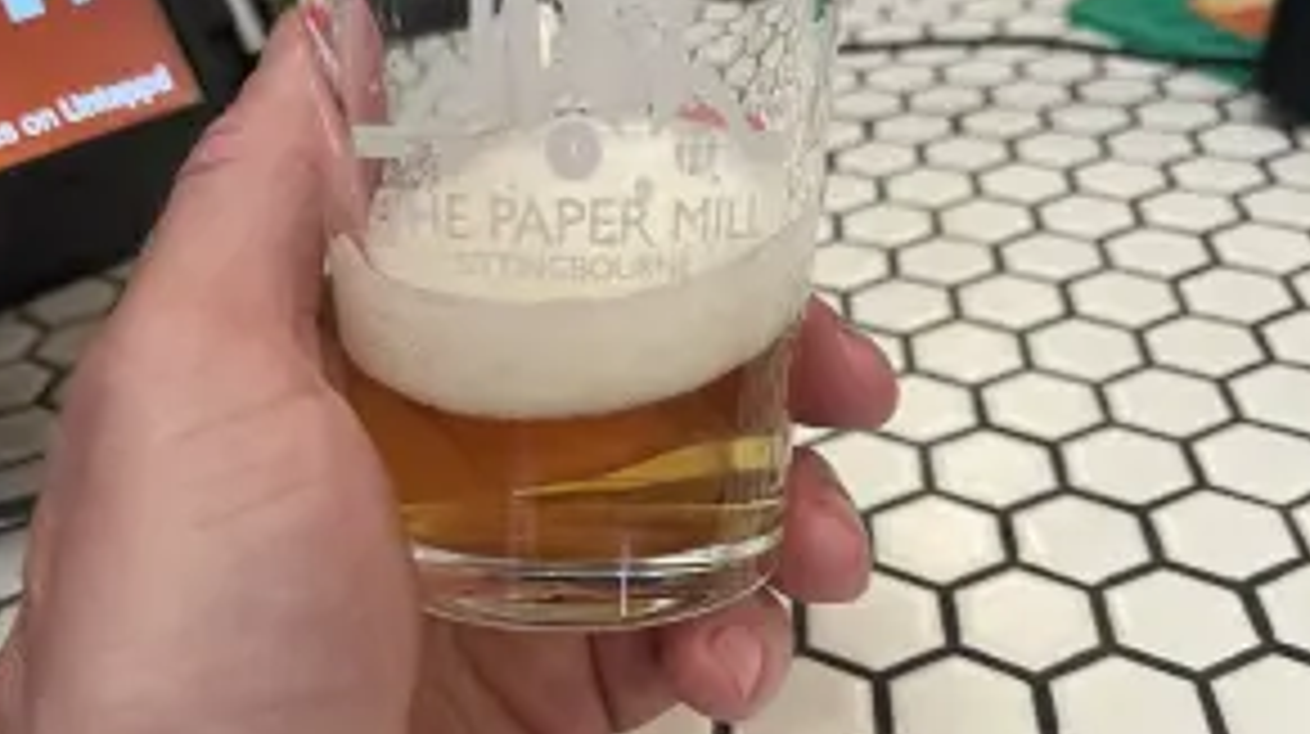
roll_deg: +6.3
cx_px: 648
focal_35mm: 39
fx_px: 1353
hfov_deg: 51.7
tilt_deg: -32.9
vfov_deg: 30.3
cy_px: 392
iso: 100
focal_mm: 5.1
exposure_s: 1/50
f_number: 1.6
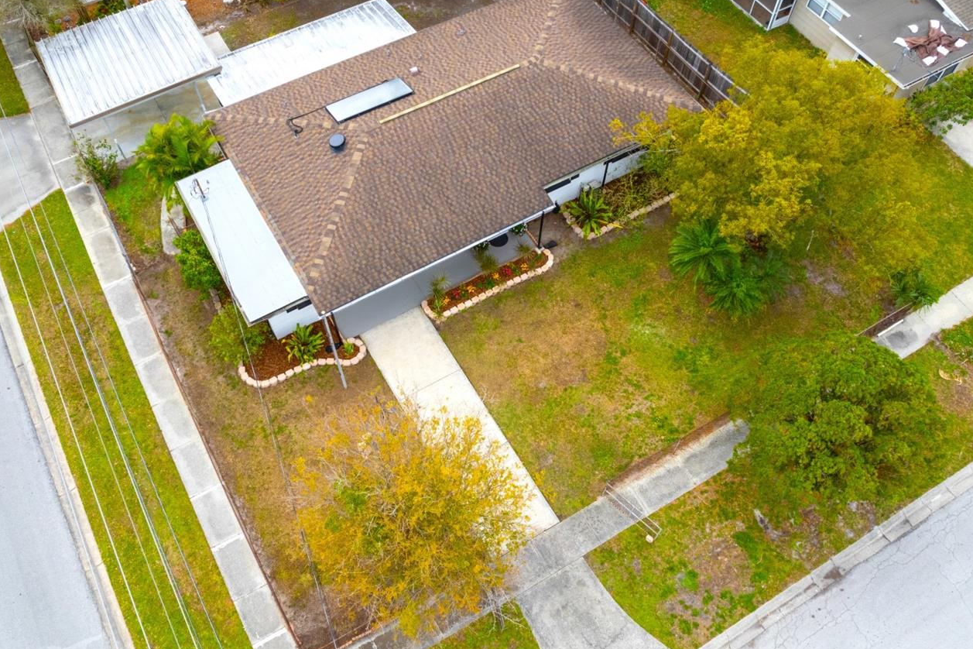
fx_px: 757
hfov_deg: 65.5
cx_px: 470
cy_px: 335
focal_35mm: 28
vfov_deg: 46.4
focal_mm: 8.38
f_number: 2.8
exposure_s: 1/100
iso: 110
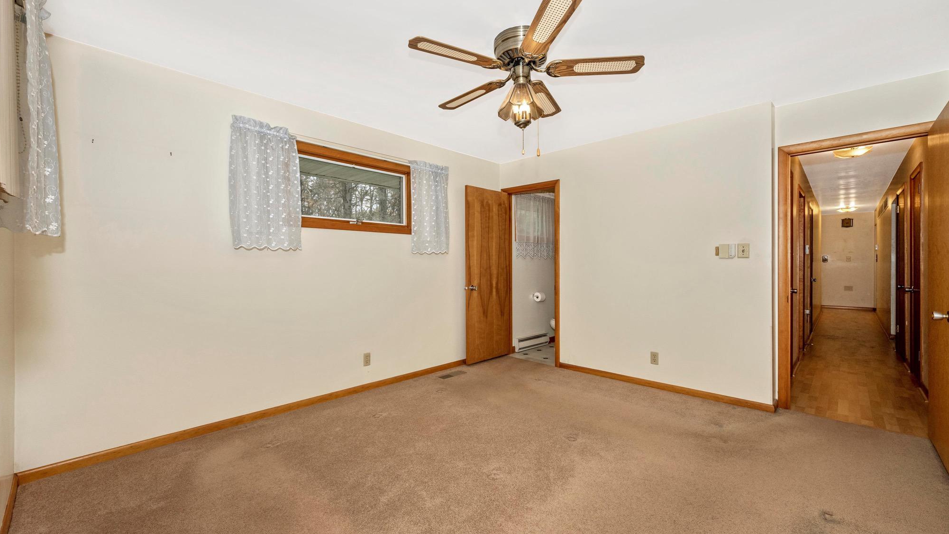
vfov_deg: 70.5
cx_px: 478
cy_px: 262
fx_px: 377
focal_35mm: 15
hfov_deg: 103.0
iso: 320
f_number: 8
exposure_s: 1/60
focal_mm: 14
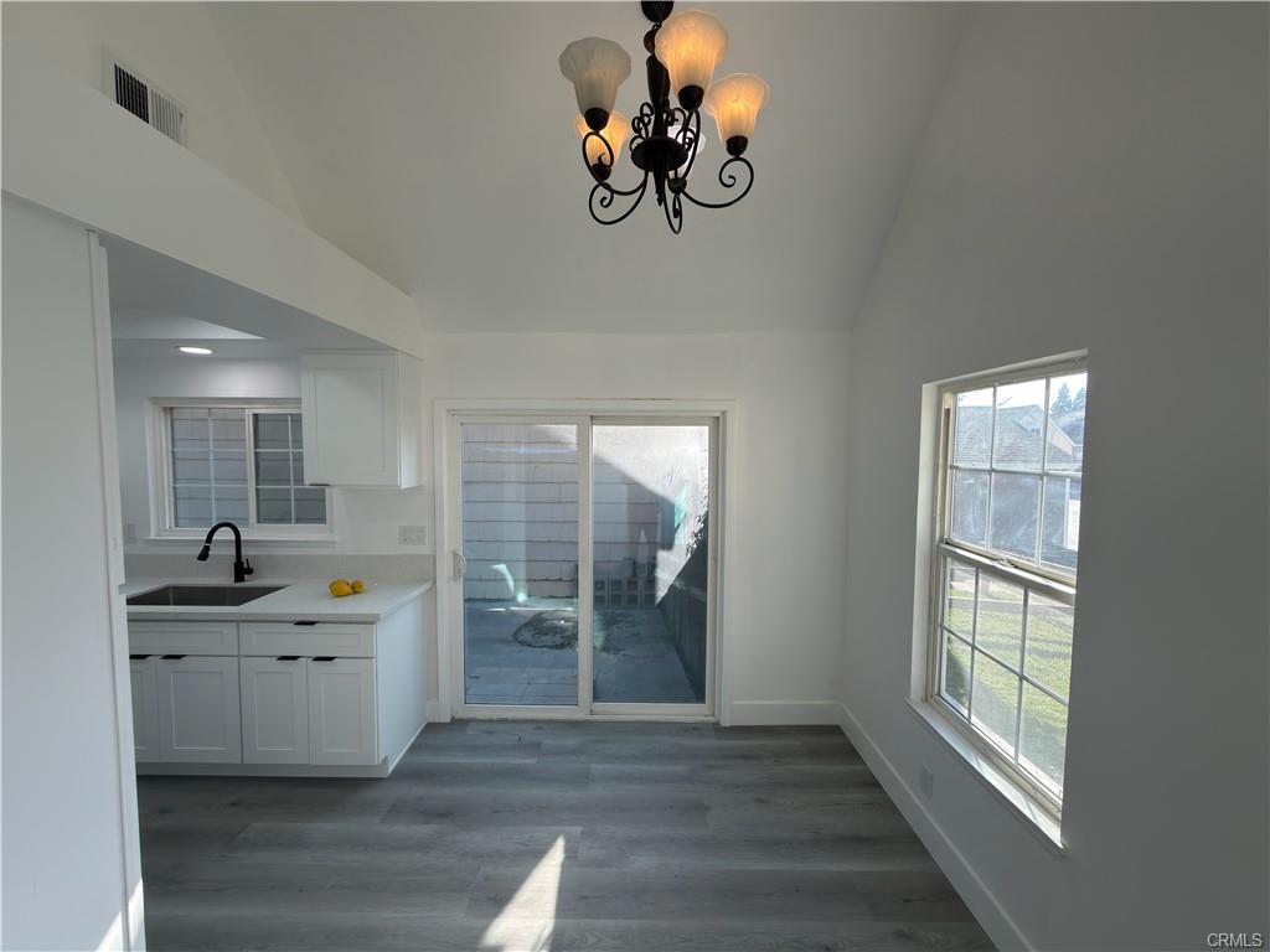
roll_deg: +1.1
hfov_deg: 102.1
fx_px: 514
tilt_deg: -3.6
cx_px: 635
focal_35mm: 14
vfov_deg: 85.7
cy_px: 476
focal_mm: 2.22
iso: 25
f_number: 2.2
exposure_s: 1/159
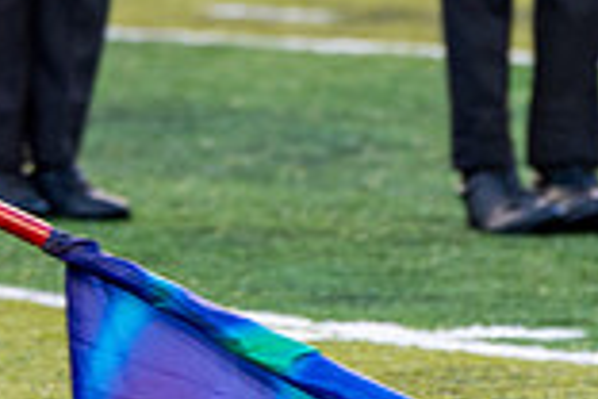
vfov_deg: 1.1
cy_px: 231
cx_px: -306
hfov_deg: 1.7
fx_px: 19882
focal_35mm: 1197
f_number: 5.3
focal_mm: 220
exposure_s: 1/200
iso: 1400
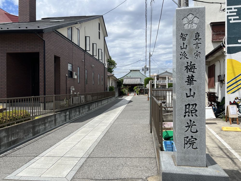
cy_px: 90
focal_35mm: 26
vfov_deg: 53.1
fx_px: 181
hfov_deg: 67.3
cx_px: 120
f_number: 1.5
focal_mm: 5.7
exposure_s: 1/5882
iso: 50
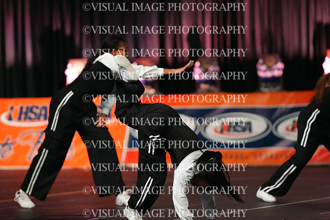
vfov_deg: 4.6
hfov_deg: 6.9
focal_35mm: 300
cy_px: 110
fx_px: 2751
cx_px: 165
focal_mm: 300
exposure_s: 1/1250
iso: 16000
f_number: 3.5
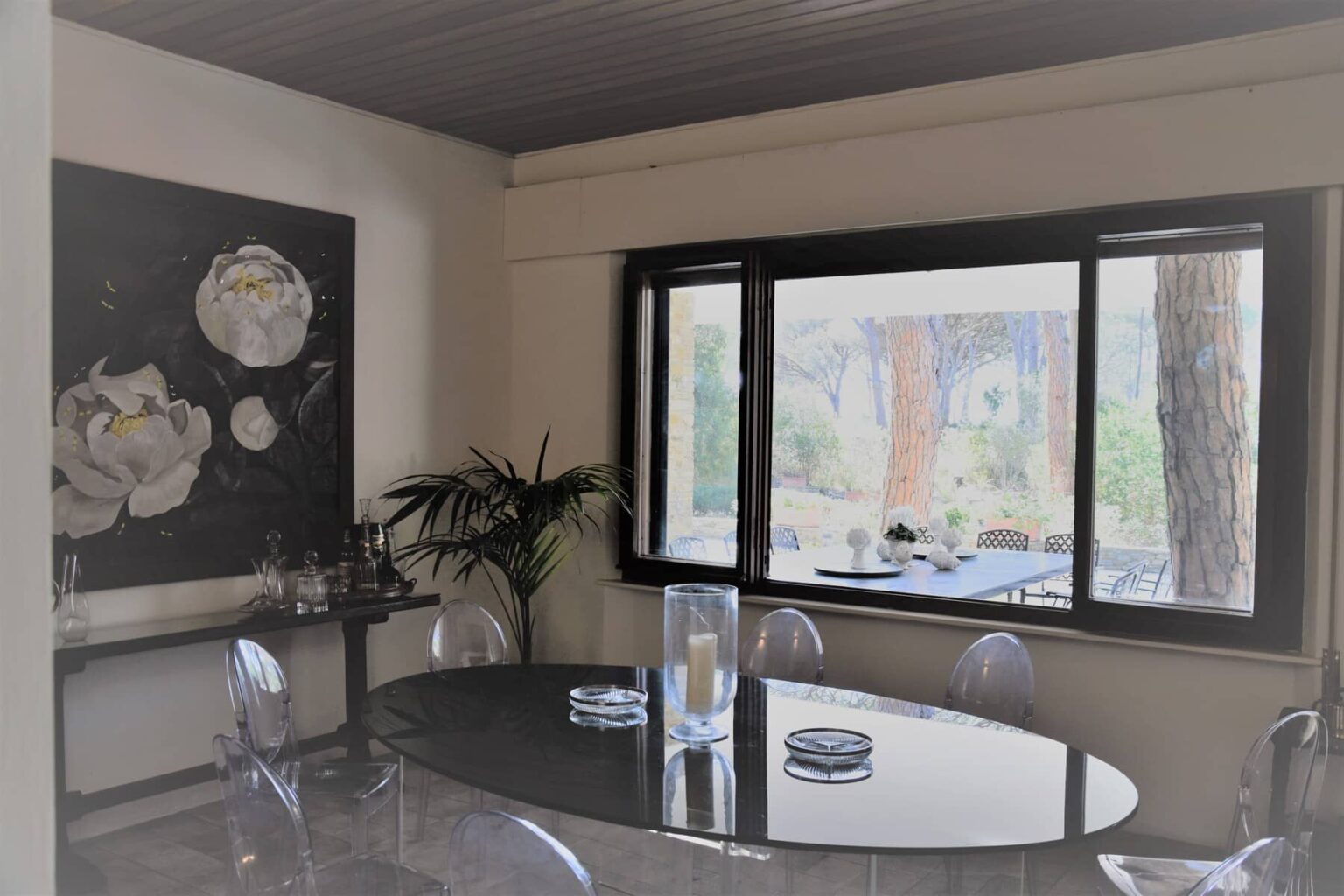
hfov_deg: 59.5
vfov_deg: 41.7
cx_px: 672
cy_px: 448
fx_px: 1176
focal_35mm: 32
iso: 125
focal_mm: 21
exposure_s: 1/40
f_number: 3.8
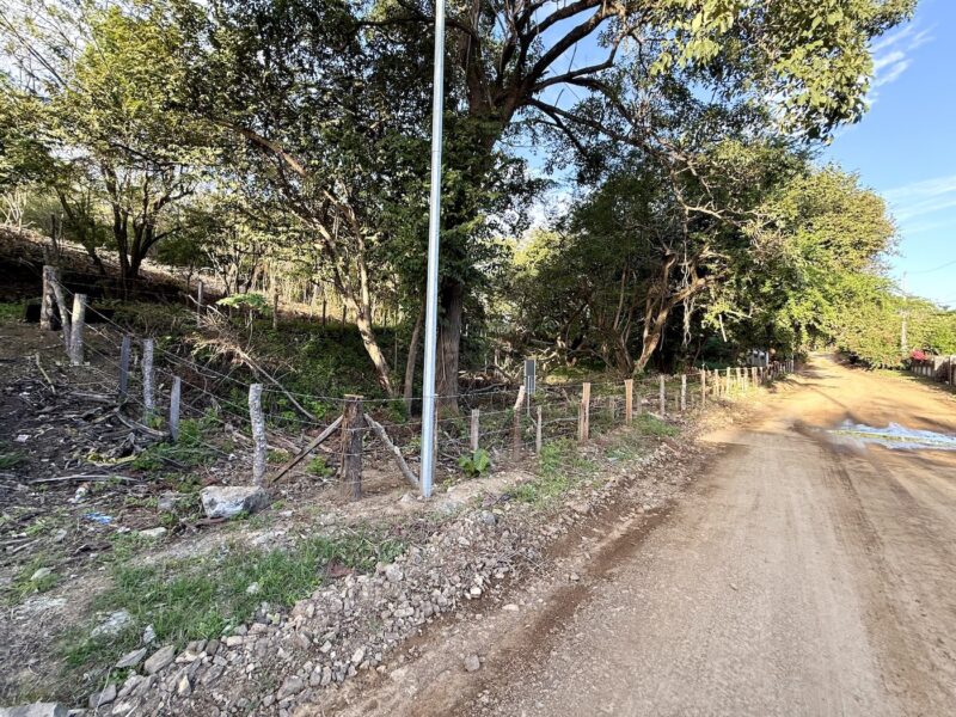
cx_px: 478
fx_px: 387
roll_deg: -0.7
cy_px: 358
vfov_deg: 85.7
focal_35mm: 14
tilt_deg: +0.4
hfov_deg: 102.1
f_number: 2.2
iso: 64
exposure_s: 1/131
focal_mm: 2.22
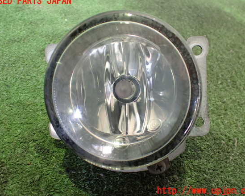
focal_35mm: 32
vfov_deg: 45.8
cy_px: 96
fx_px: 232
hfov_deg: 55.7
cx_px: 124
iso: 800
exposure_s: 1/50
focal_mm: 5.4
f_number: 2.3
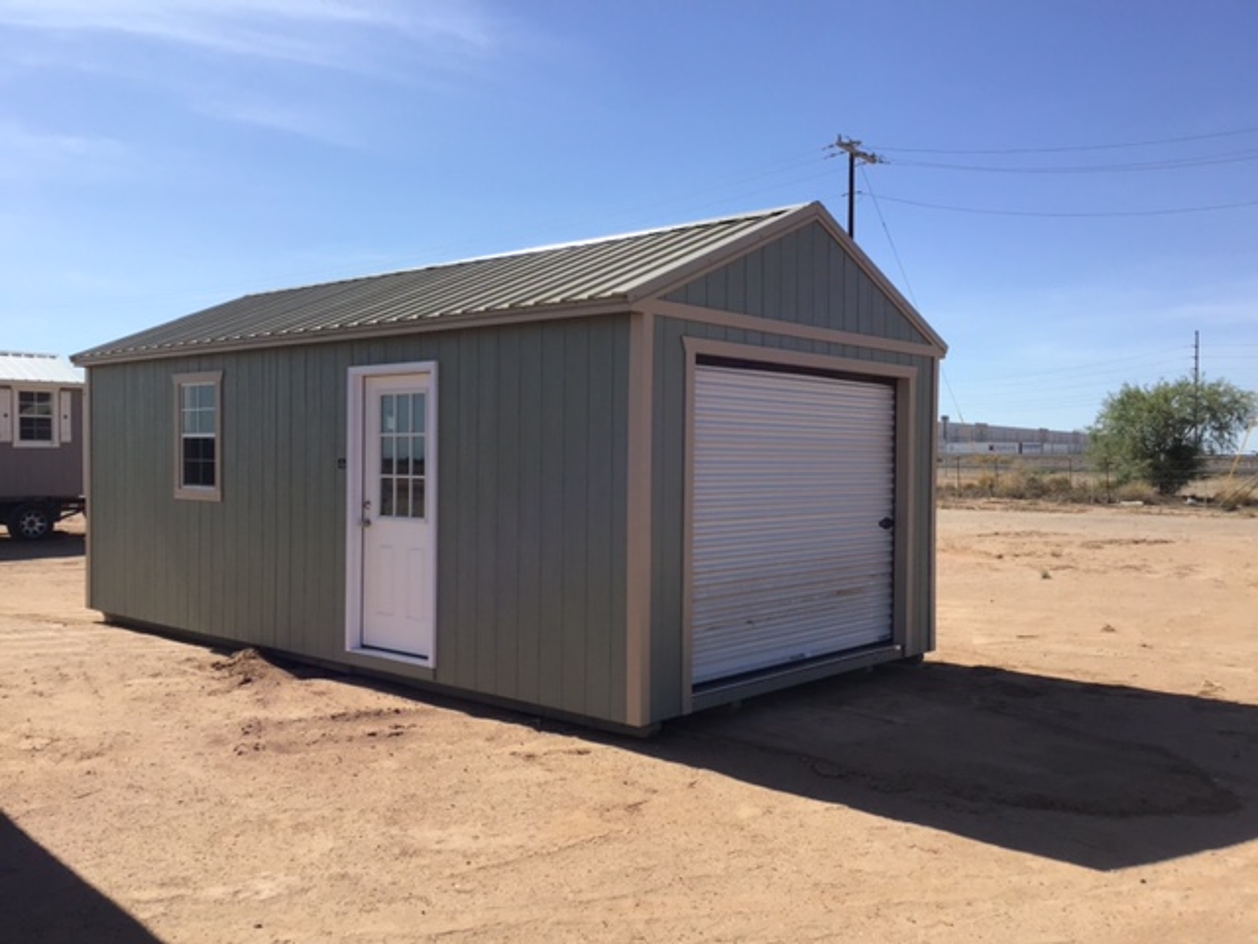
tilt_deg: -3.3
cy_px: 472
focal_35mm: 31
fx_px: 1127
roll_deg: -1.2
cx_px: 629
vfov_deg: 45.4
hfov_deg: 58.4
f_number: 2.4
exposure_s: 1/1894
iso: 25
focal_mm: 3.3
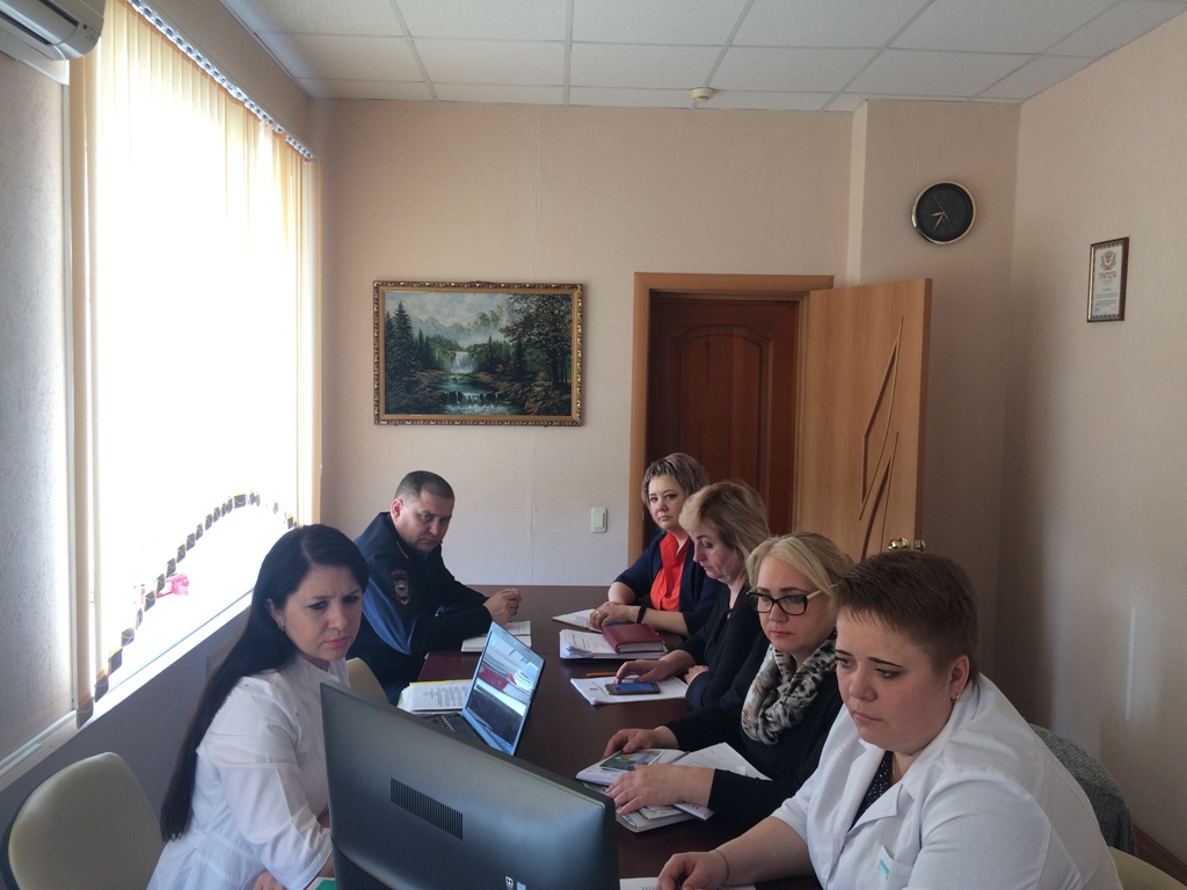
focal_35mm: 29
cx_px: 594
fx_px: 994
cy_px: 445
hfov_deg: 61.7
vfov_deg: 48.2
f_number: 2.2
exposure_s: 1/100
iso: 50
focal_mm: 4.15
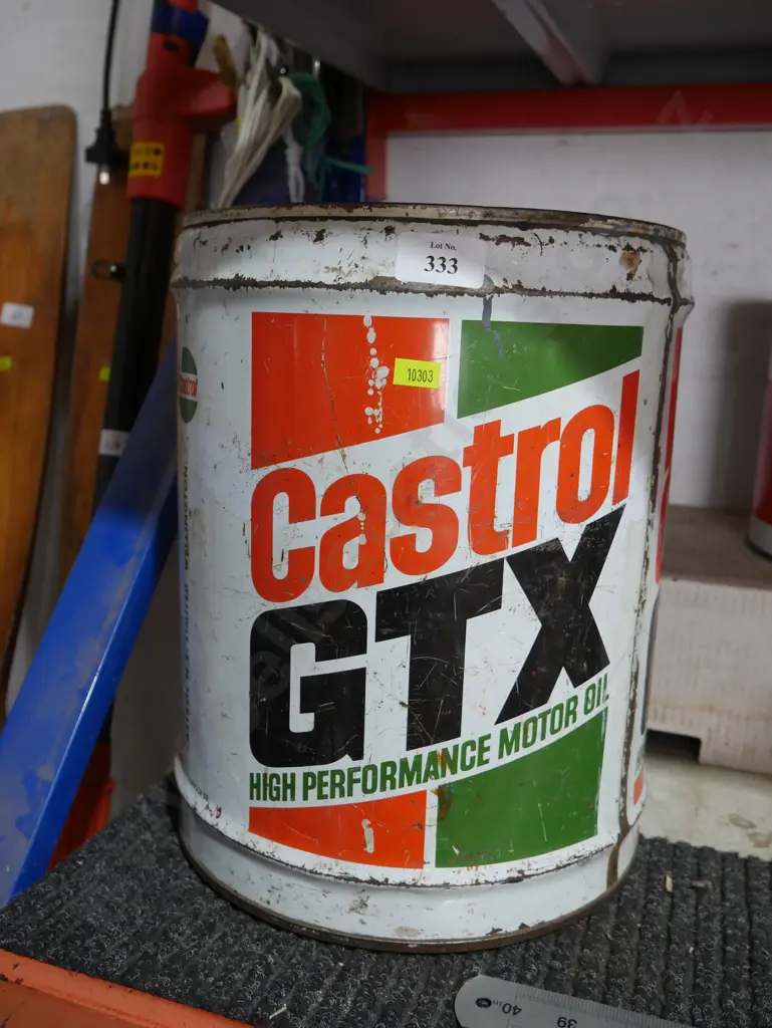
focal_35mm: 32
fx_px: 951
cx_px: 386
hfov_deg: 44.2
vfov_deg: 56.8
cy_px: 514
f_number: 3.6
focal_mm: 16
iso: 400
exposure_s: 1/60
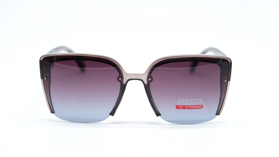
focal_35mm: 80
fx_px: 592
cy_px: 85
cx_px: 140
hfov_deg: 26.5
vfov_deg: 15.1
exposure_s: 1/150
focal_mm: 50.5
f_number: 4
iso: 160
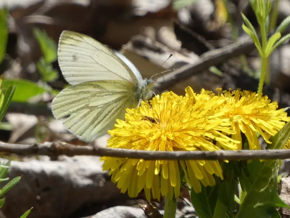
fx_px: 4599
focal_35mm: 549
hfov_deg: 3.6
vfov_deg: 2.7
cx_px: 145
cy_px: 109
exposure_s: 1/160
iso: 80
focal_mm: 98.3
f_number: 5.6
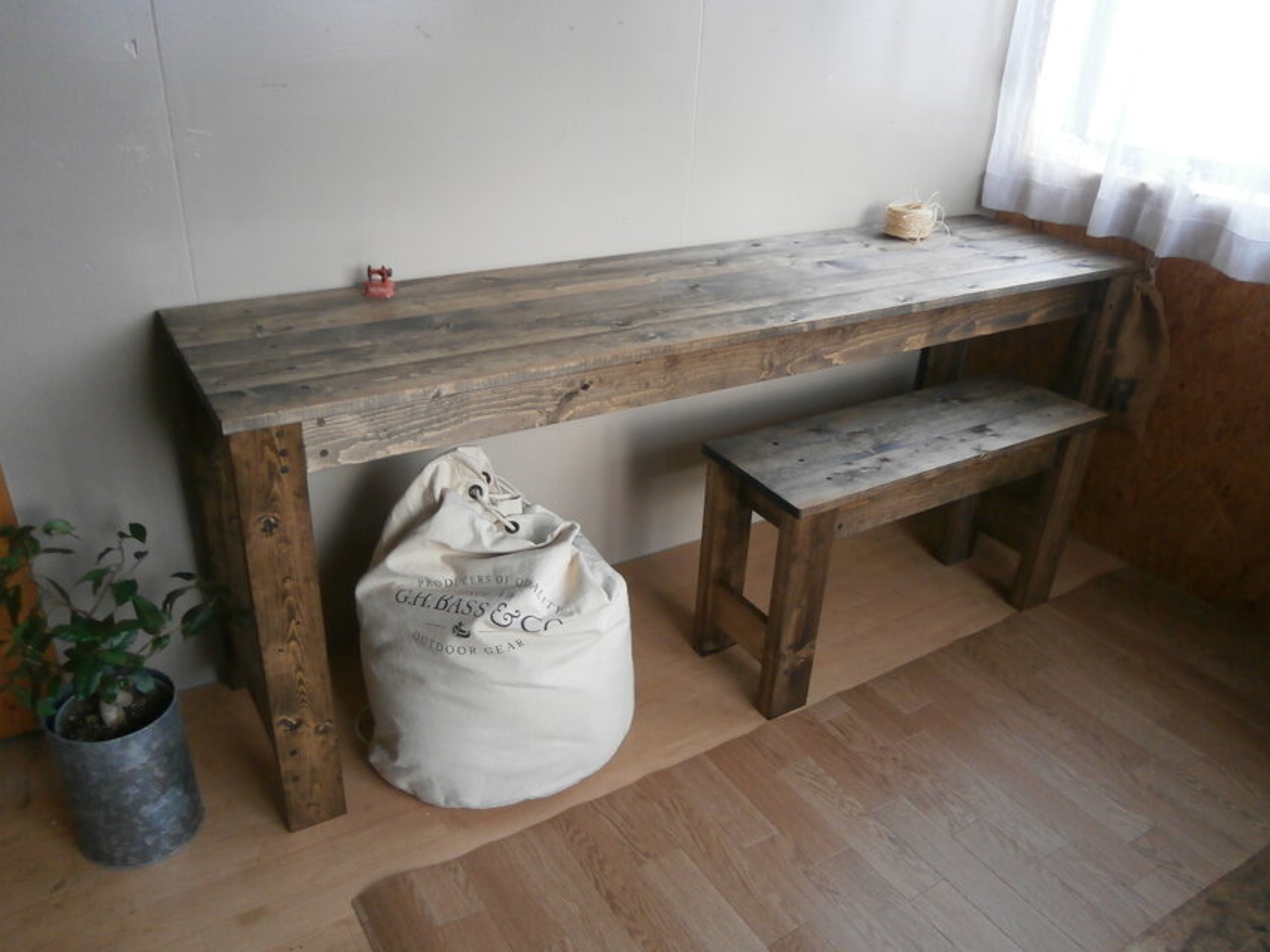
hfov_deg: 67.3
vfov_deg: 53.1
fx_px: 954
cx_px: 635
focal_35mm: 26
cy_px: 476
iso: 200
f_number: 2.8
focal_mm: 4.7
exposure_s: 1/25
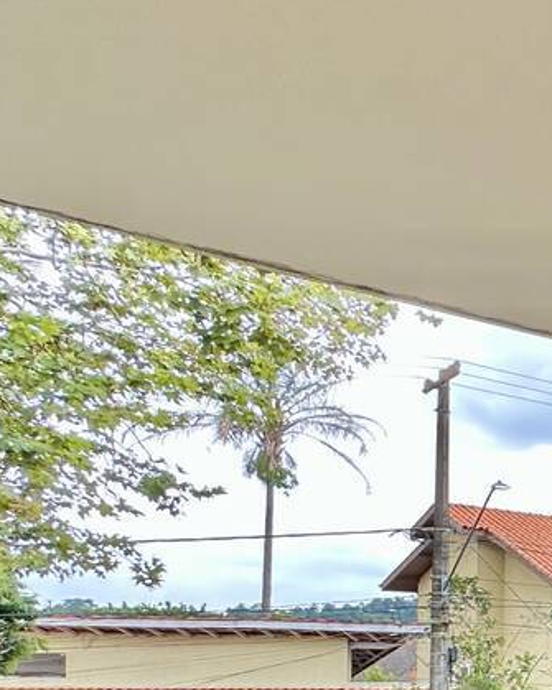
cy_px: 647
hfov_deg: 19.1
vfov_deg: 36.6
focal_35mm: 47
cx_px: 1102
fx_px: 960
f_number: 2.2
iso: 40
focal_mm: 2.22
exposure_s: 1/175
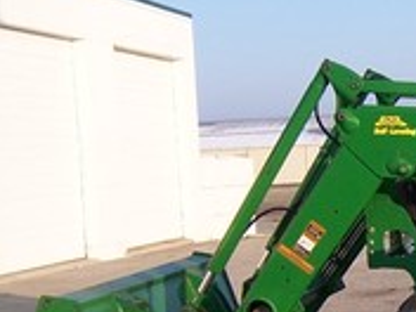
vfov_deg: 14.4
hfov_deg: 17.5
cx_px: 603
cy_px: 267
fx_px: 1226
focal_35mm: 102
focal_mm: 5.5
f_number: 3.4
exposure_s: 1/500
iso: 80
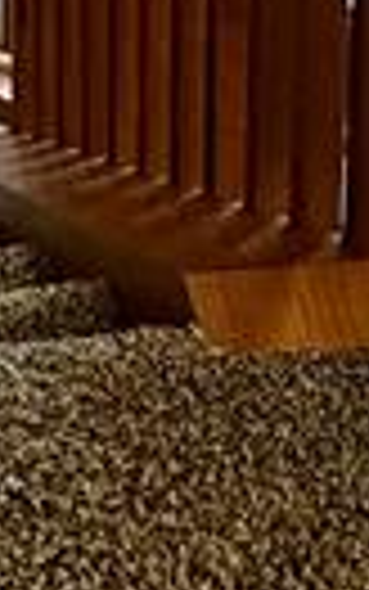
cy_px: -1040
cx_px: -328
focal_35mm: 162
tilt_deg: -17.8
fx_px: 2604
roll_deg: +2.8
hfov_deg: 7.8
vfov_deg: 10.3
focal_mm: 5.7
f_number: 1.5
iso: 200
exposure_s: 1/60
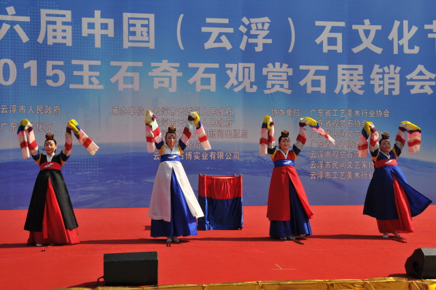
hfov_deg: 41.2
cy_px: 145
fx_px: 581
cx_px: 218
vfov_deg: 28.0
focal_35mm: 48
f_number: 6.3
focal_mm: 32
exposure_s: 1/1000
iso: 200
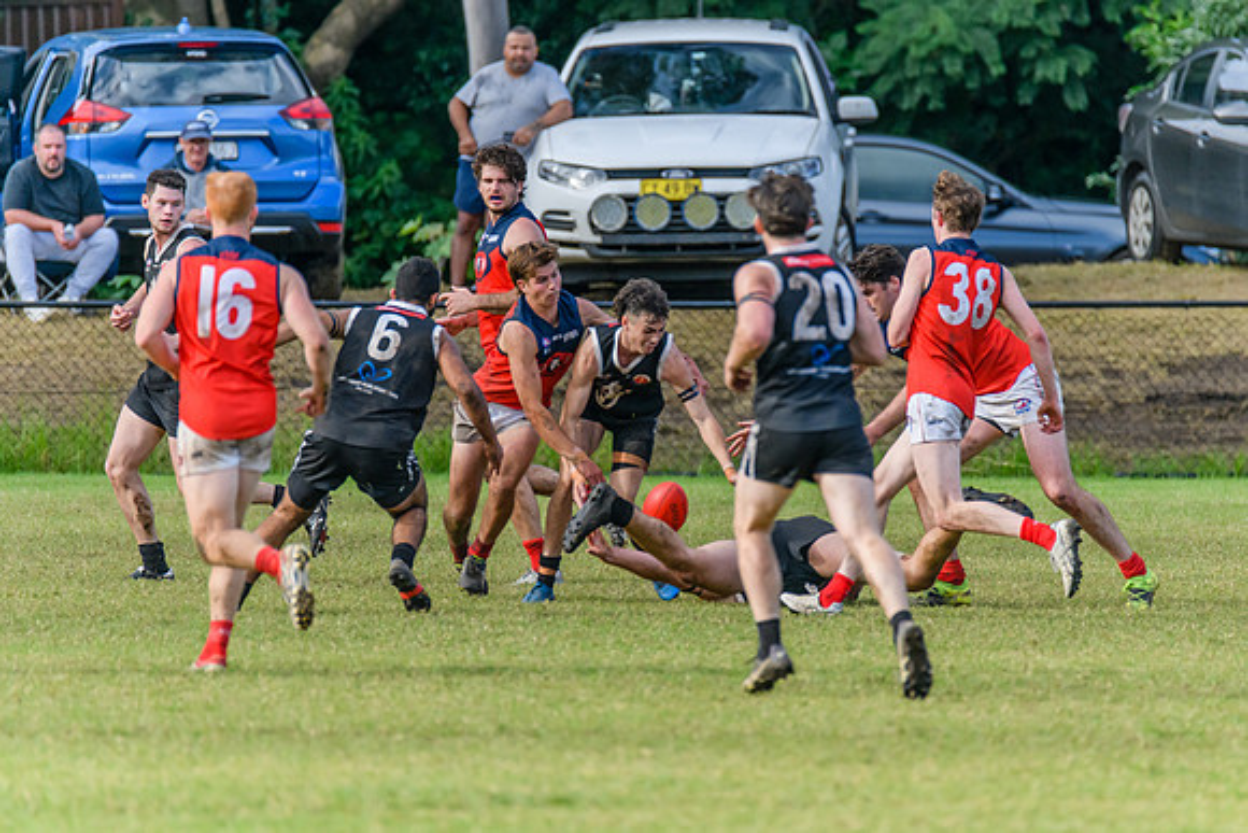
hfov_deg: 2.8
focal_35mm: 741
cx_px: 687
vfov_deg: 1.9
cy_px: 415
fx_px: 25687
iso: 1600
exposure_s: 1/2000
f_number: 6.3
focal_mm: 600
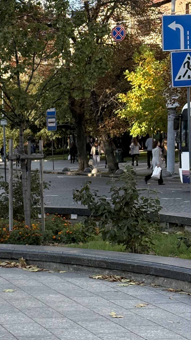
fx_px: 1162
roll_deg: +0.8
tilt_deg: -2.2
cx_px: -30
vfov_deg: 16.6
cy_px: 212
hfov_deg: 9.3
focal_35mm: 129
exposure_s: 1/801
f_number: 1.6
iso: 50
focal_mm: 5.96
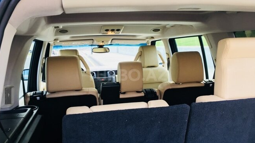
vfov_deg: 36.7
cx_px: 127
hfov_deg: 61.0
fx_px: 216
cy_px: 75
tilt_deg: -8.4
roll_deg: +1.5
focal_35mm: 32
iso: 32
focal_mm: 4.15
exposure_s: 1/50
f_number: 2.2
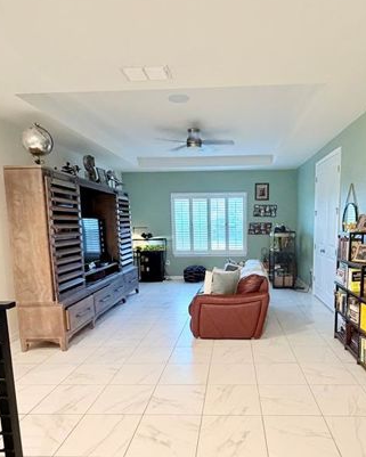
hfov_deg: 58.2
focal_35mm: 24
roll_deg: +0.5
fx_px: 325
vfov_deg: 69.8
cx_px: 224
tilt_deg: -7.7
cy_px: 266
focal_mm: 2.22
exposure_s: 1/60
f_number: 2.2
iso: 400
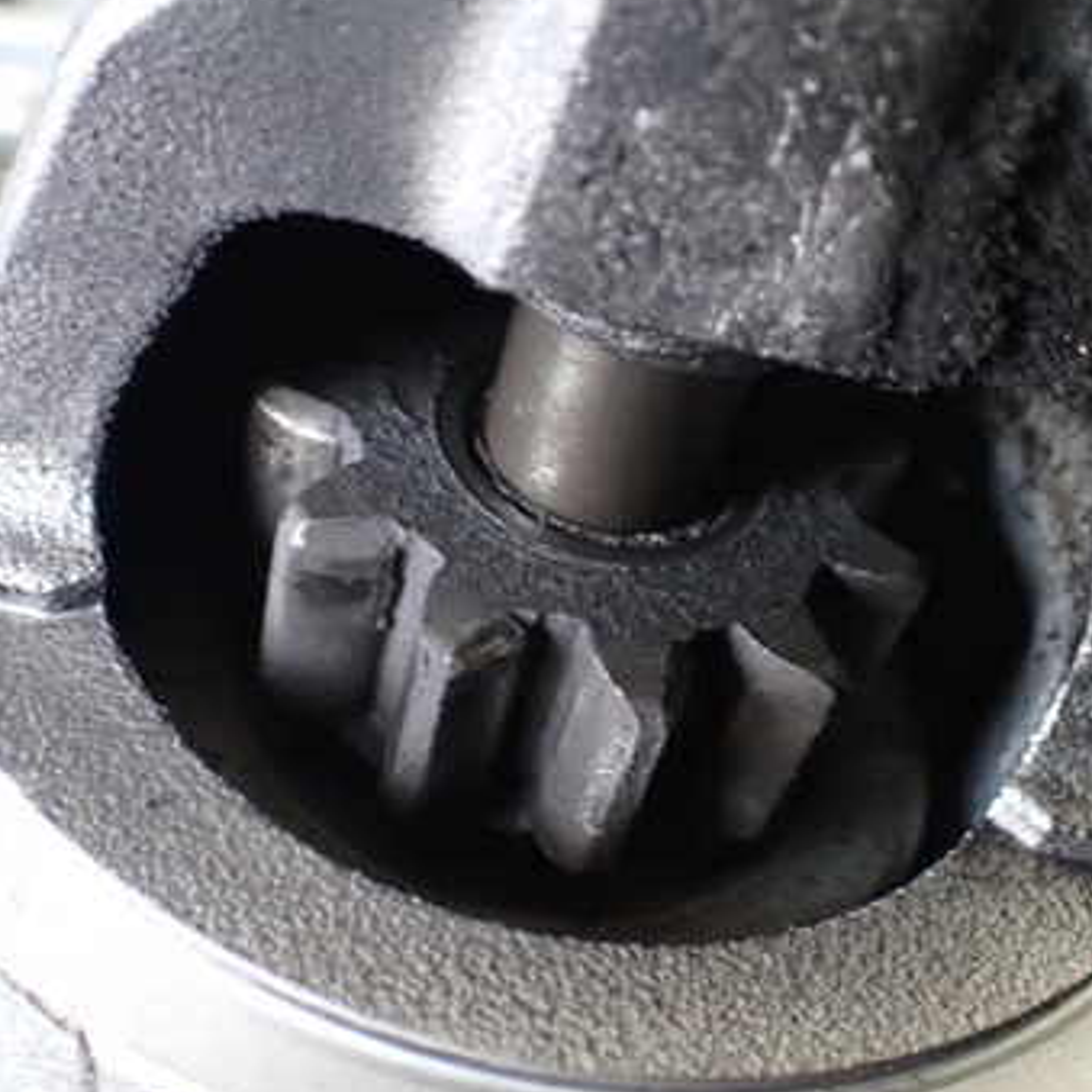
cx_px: 544
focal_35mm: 47
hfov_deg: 36.1
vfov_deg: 36.0
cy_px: 493
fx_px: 1677
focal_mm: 5.4
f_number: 2.3
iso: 1250
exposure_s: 1/30
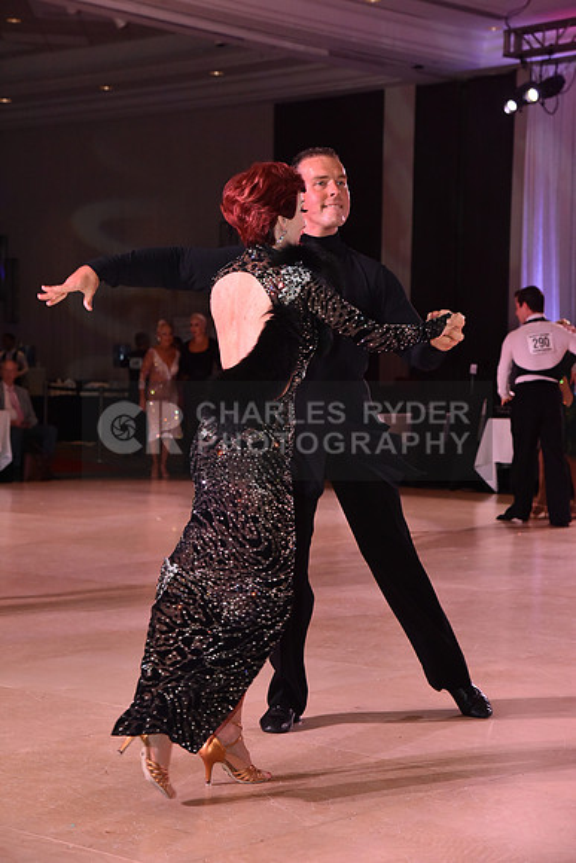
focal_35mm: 75
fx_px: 1799
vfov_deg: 27.0
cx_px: 288
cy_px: 432
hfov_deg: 18.2
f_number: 6.3
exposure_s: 1/320
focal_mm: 75
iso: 2500
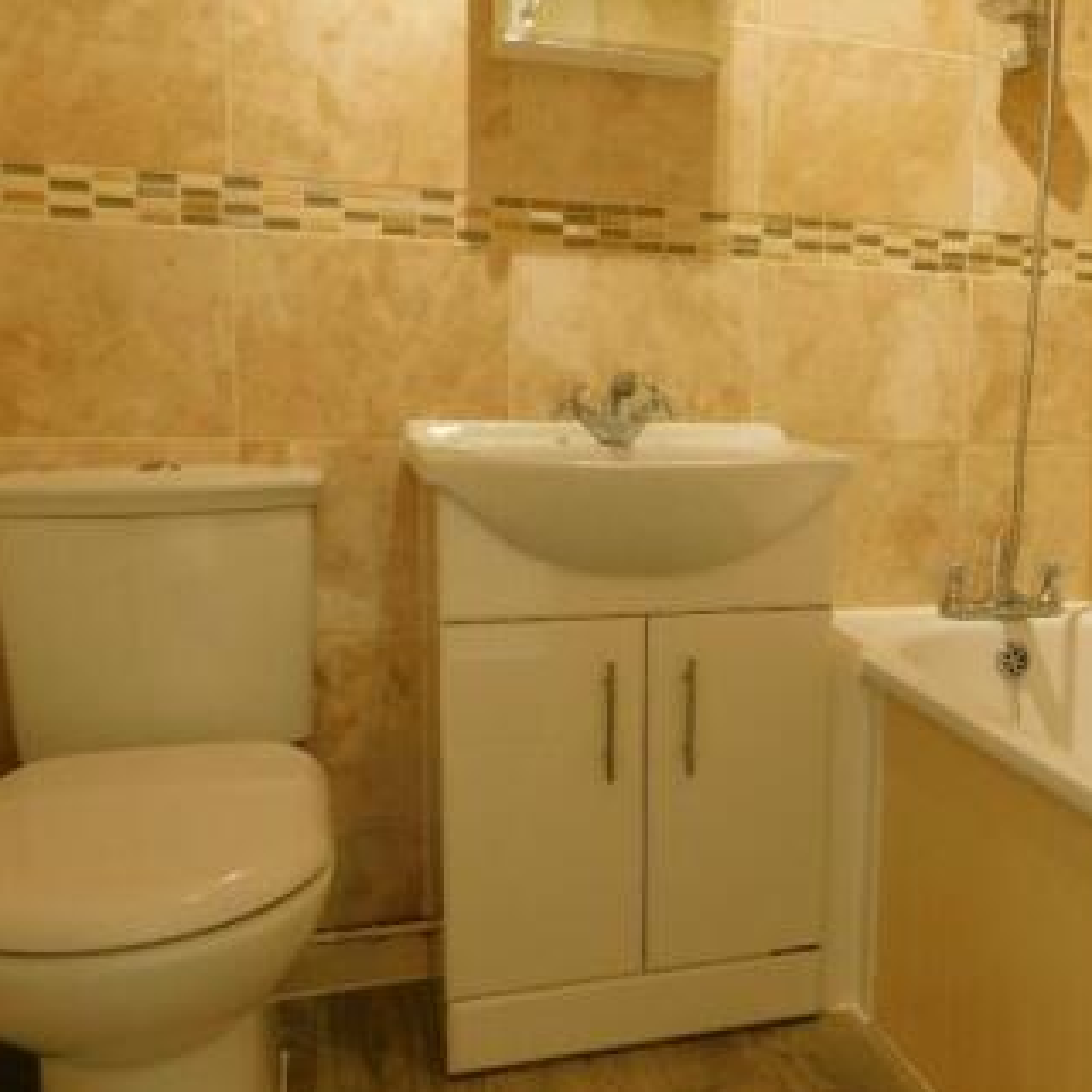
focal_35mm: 37
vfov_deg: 44.9
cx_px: 875
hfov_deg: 42.9
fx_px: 1321
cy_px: 520
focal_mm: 4
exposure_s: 1/30
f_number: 3
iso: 220
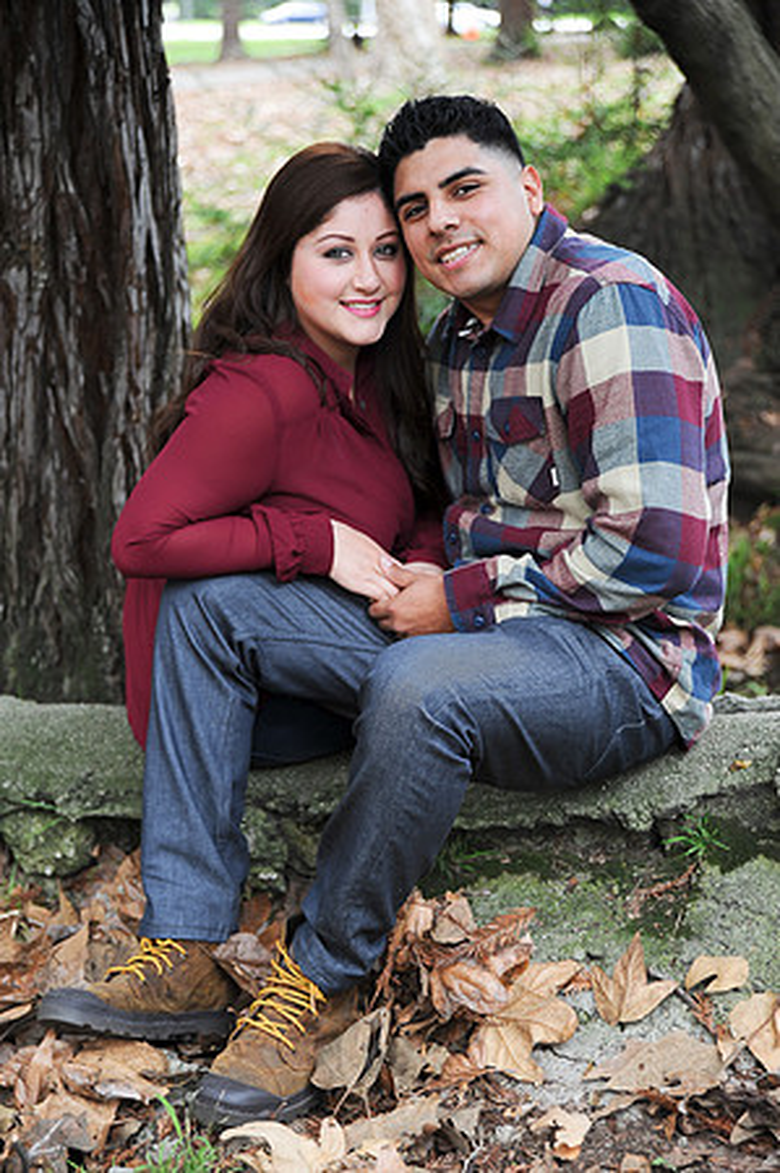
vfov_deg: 28.9
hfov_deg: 19.4
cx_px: 390
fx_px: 2280
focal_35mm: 70
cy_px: 586
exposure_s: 1/60
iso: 320
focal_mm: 70
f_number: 4.5
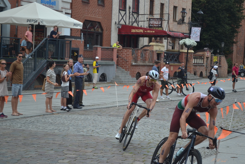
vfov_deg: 16.6
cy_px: 82
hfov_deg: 24.6
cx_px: 122
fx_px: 561
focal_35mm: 82
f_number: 5.6
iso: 400
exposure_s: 1/800
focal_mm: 55
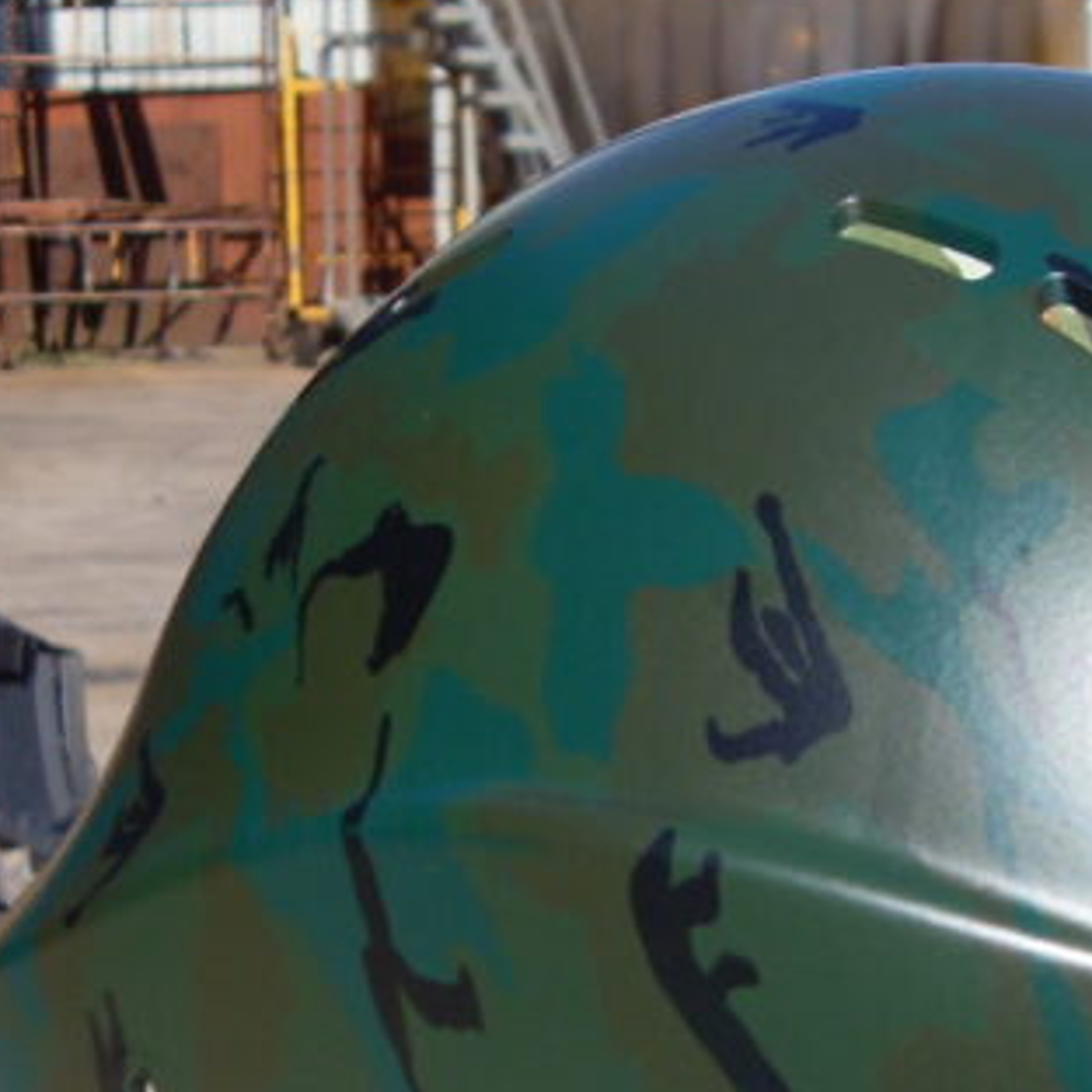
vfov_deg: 21.7
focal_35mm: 79
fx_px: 2820
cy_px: 802
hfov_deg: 21.5
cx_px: 959
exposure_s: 1/250
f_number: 7
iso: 80
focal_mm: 6.3
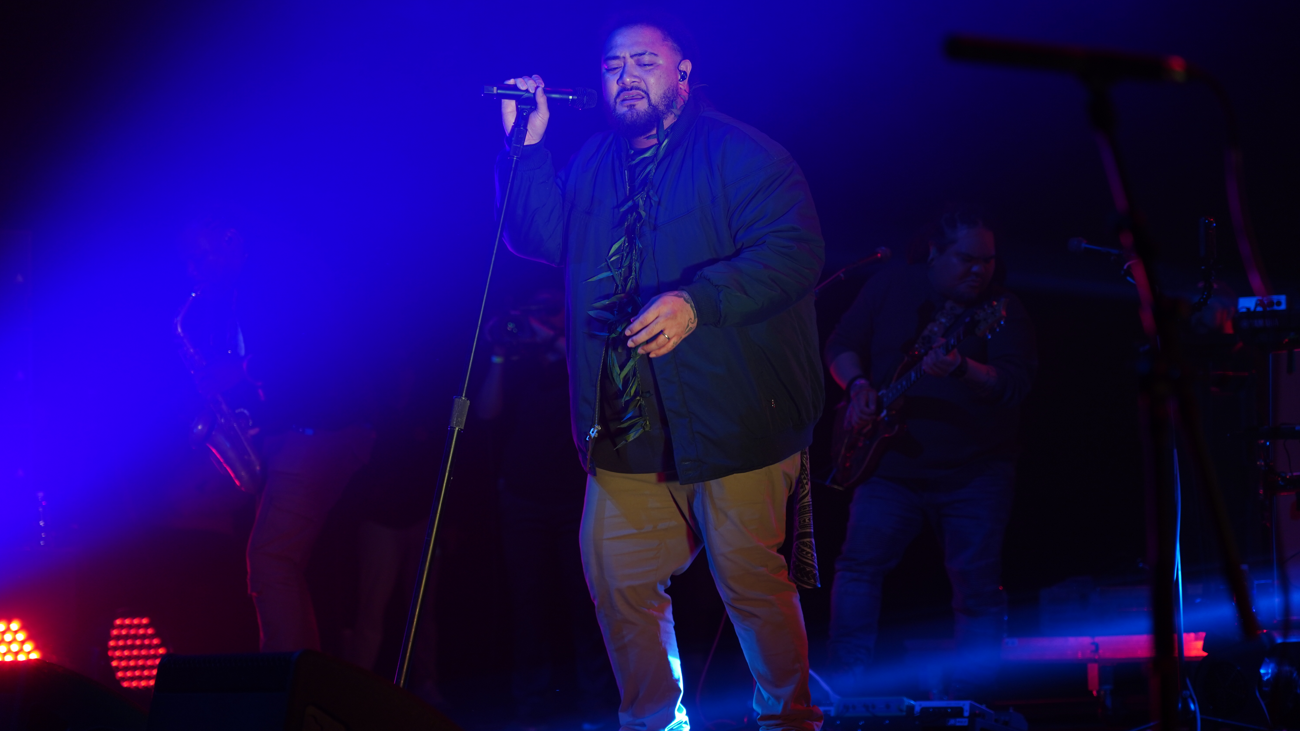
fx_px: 3826
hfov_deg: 19.3
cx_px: 646
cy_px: 378
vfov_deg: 10.9
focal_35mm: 111
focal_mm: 105
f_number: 4
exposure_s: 1/125
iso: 500
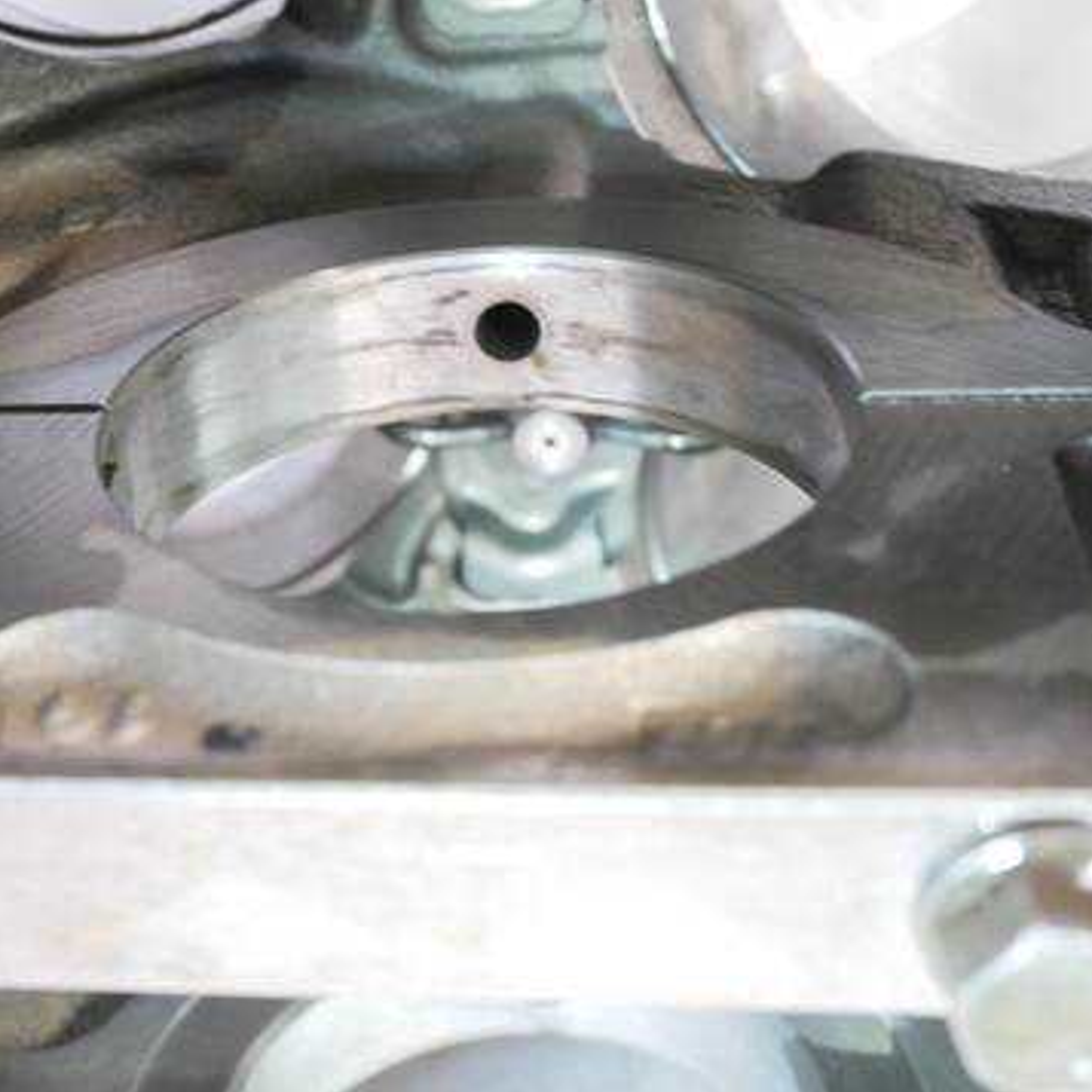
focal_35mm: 57
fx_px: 2034
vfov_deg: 30.0
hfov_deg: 29.9
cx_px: 382
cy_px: 548
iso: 3200
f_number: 5
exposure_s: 1/20
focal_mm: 24
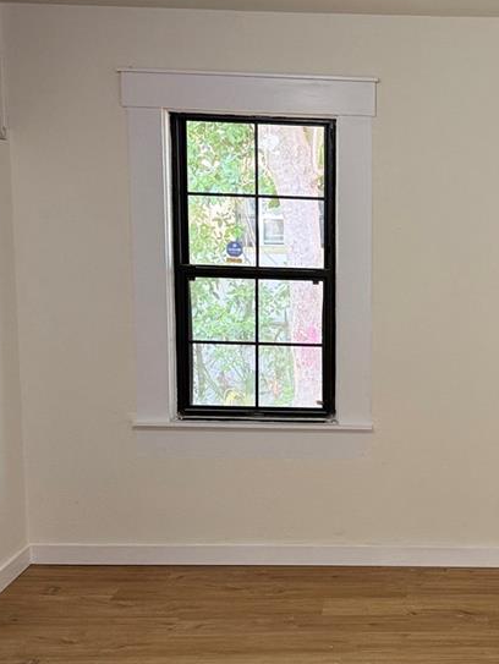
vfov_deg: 36.1
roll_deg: -2.1
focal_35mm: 53
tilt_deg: -6.3
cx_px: 472
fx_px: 1017
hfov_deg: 26.4
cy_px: 371
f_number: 1.78
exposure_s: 1/71
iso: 200
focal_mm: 6.76
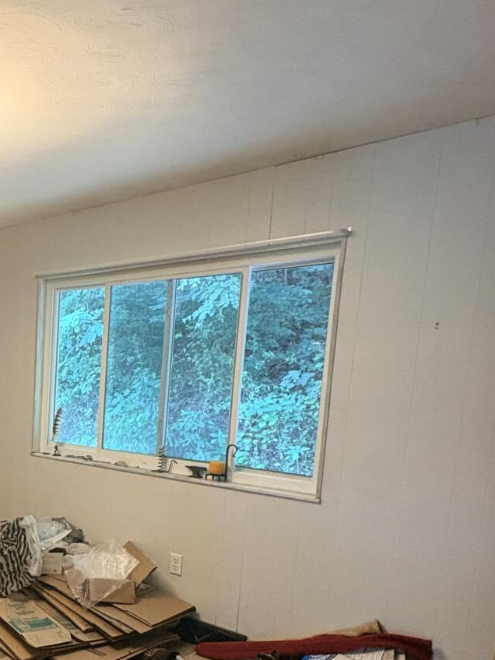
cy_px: 452
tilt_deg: -7.3
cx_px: -59
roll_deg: -1.0
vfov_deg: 54.0
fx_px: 629
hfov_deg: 36.0
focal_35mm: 33
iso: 500
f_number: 2.2
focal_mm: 2.22
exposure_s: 1/60
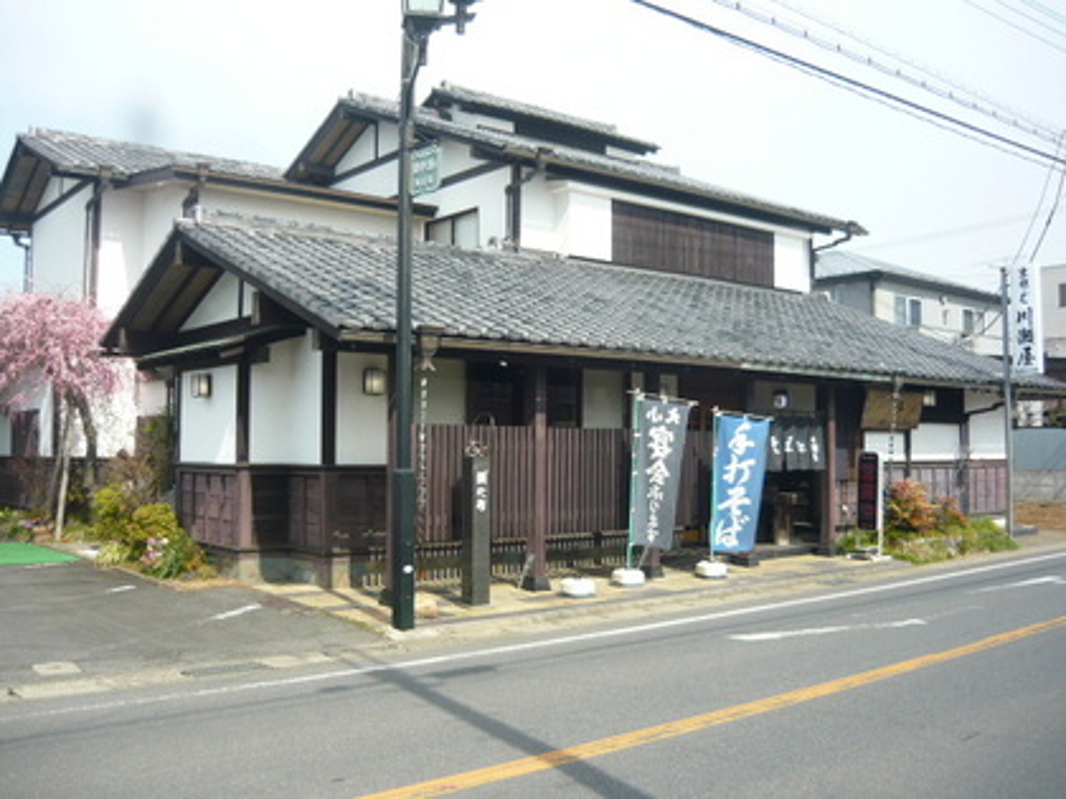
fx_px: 1016
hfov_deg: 55.4
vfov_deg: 42.9
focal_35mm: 33
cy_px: 400
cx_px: 533
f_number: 8
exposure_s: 1/125
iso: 100
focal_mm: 5.5
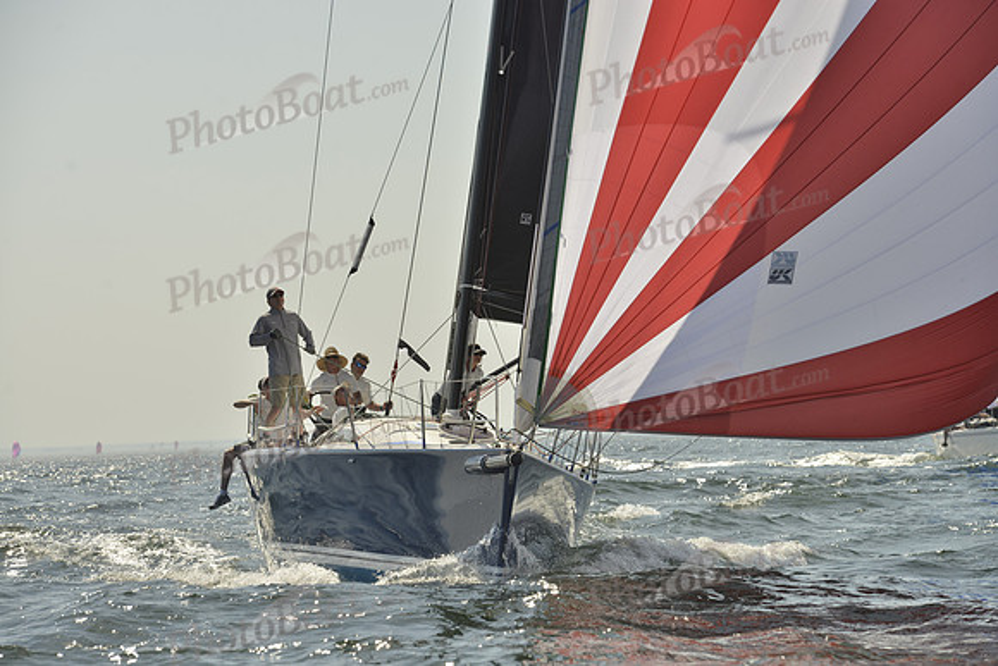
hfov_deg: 15.2
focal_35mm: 135
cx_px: 499
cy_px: 333
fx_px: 3743
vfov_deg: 10.2
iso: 200
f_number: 9
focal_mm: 135
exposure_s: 1/1250
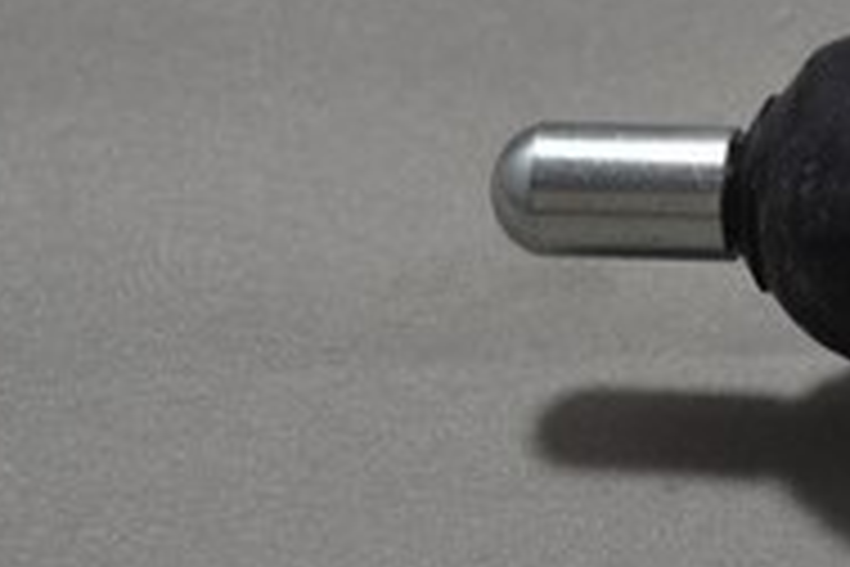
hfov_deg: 9.1
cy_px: 164
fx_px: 5100
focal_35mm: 216
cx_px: 1588
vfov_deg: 6.4
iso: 400
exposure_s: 1/40
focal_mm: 34
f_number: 5
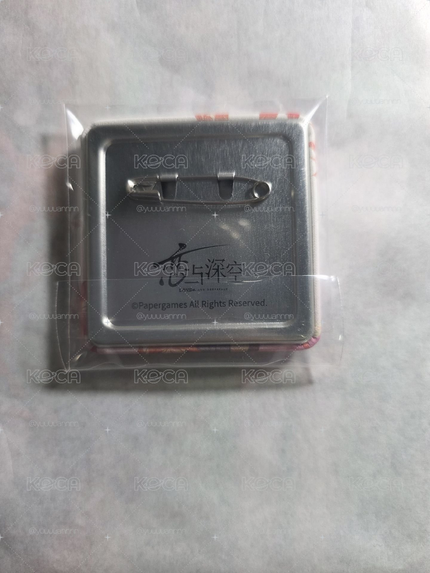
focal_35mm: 23
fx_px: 381
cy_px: 286
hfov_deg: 58.9
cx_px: 215
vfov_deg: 73.9
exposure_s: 1/120
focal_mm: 6.3
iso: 200
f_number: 1.7
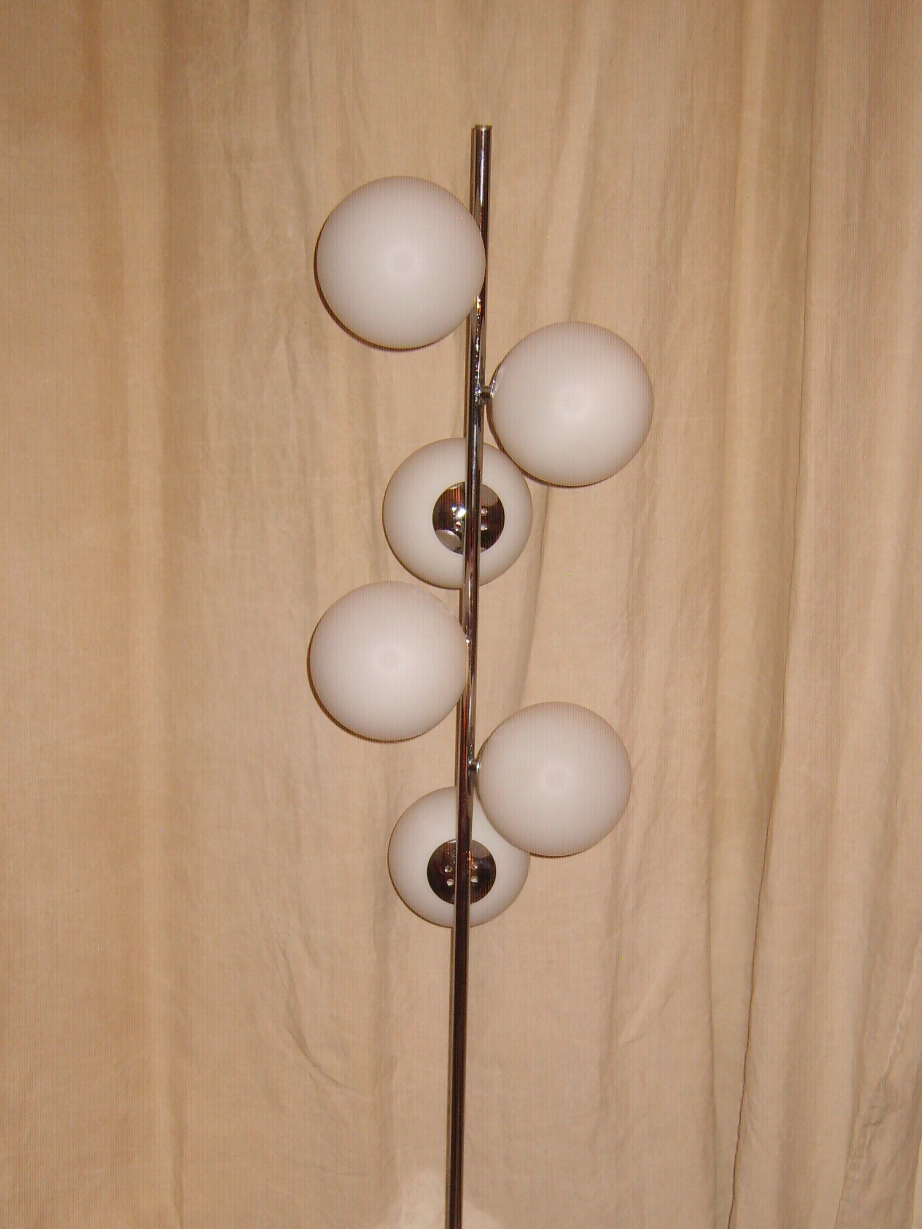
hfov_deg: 29.1
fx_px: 1776
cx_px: 469
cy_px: 870
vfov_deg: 37.5
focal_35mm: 50
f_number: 2.8
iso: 100
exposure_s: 1/30
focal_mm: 7.4
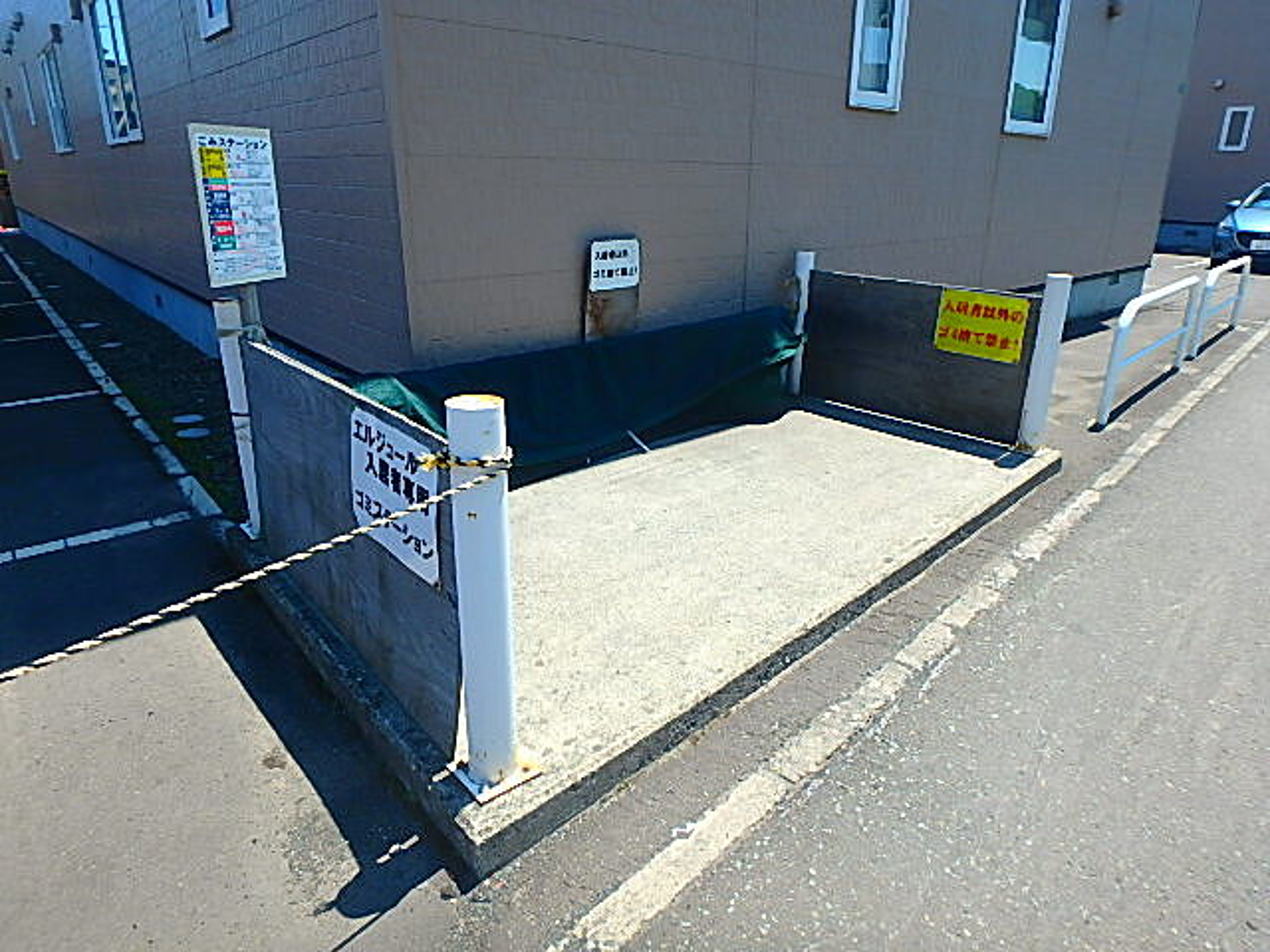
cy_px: 476
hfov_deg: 79.0
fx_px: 770
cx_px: 635
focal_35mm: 21
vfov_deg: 63.4
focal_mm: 3.7
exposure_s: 1/800
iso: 125
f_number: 3.5
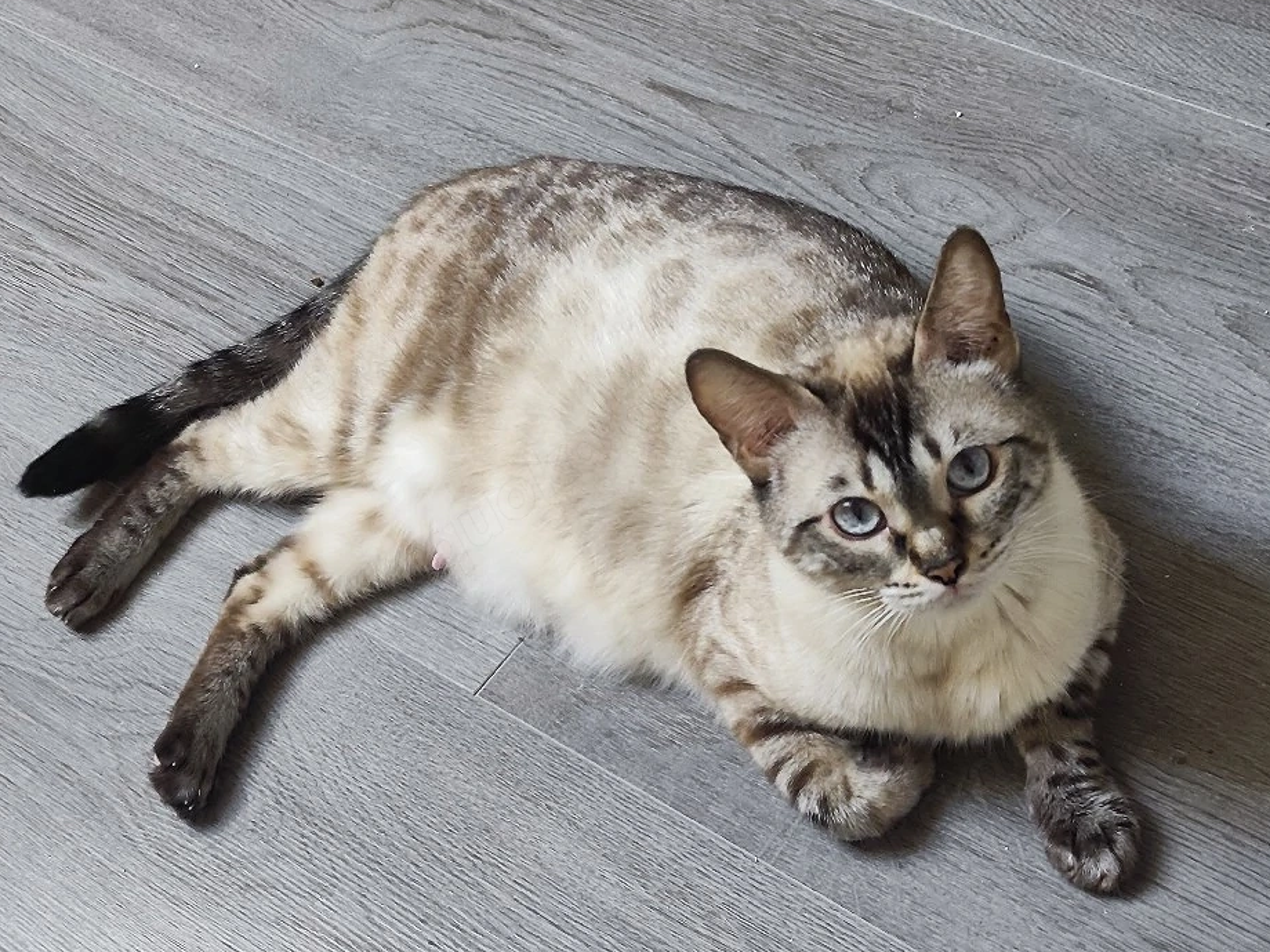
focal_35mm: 25
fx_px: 917
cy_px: 475
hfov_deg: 69.4
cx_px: 654
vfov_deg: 54.9
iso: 1121
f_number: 1.69
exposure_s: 1/100
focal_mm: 7.01
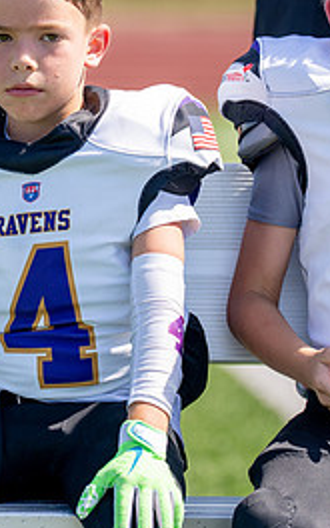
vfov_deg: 4.0
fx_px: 7555
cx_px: 59
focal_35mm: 525
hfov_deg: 2.5
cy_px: 131
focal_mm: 200
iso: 200
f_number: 2.8
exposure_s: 1/2000
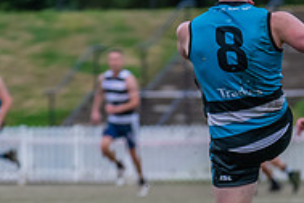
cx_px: 348
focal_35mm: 863
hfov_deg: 2.4
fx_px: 7287
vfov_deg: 1.6
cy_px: 173
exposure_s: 1/2000
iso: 1800
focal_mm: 260
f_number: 5.6
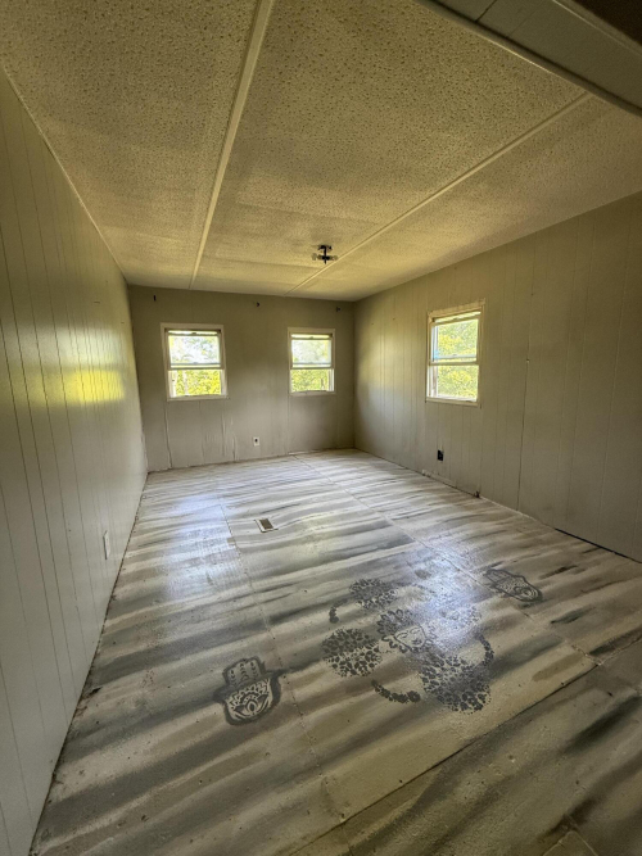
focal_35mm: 14
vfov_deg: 102.1
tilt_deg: -8.5
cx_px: 321
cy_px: 428
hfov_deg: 85.7
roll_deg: +0.5
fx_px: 346
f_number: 2.2
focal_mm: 2.22
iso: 200
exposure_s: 1/99
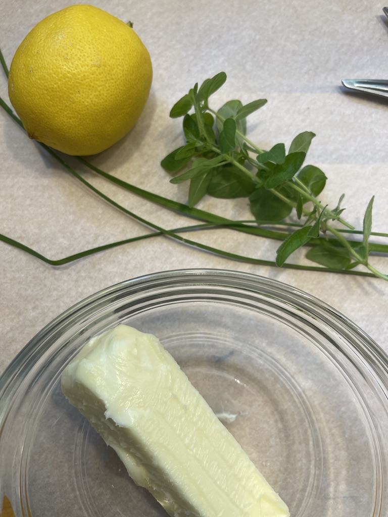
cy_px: 258
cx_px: 194
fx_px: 389
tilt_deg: -83.8
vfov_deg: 67.3
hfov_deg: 53.1
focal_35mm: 26
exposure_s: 1/120
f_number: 1.6
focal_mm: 5.1
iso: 50
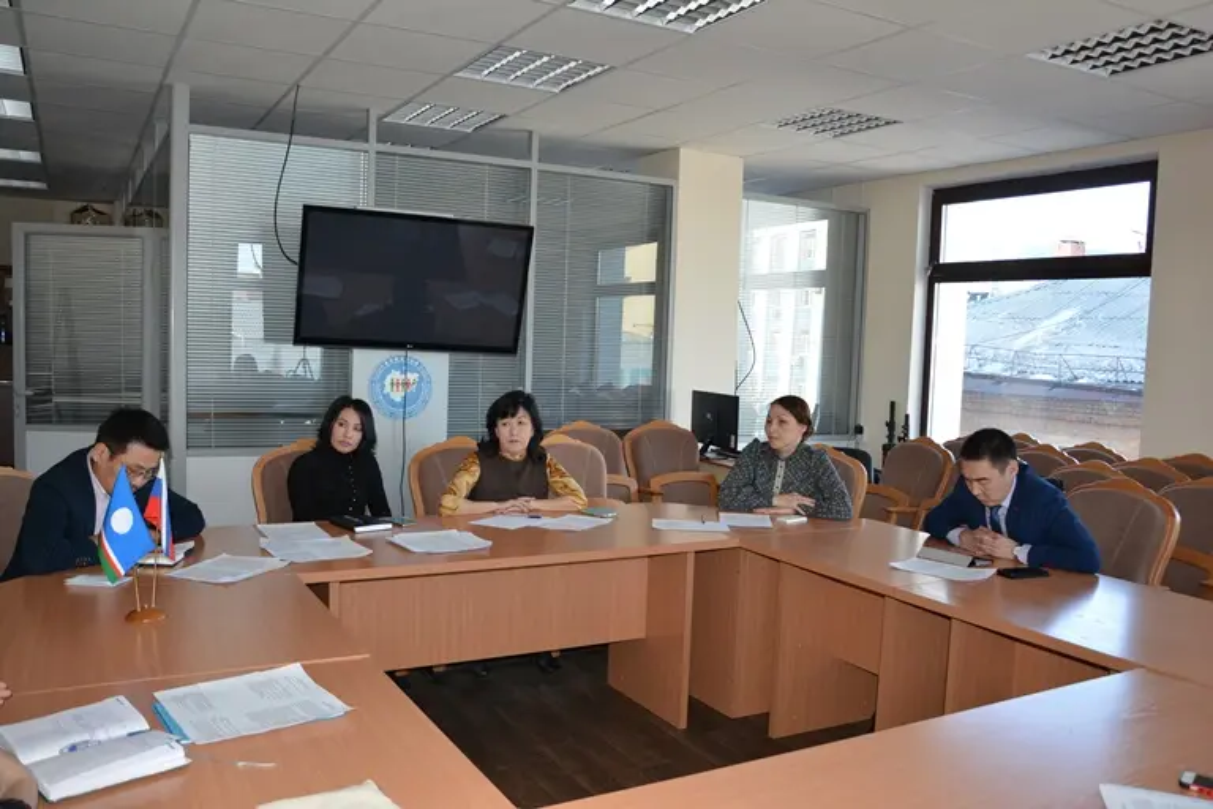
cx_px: 606
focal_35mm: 32
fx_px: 1061
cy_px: 404
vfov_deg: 41.7
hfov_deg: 59.5
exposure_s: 1/125
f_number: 3.8
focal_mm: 21
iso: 220
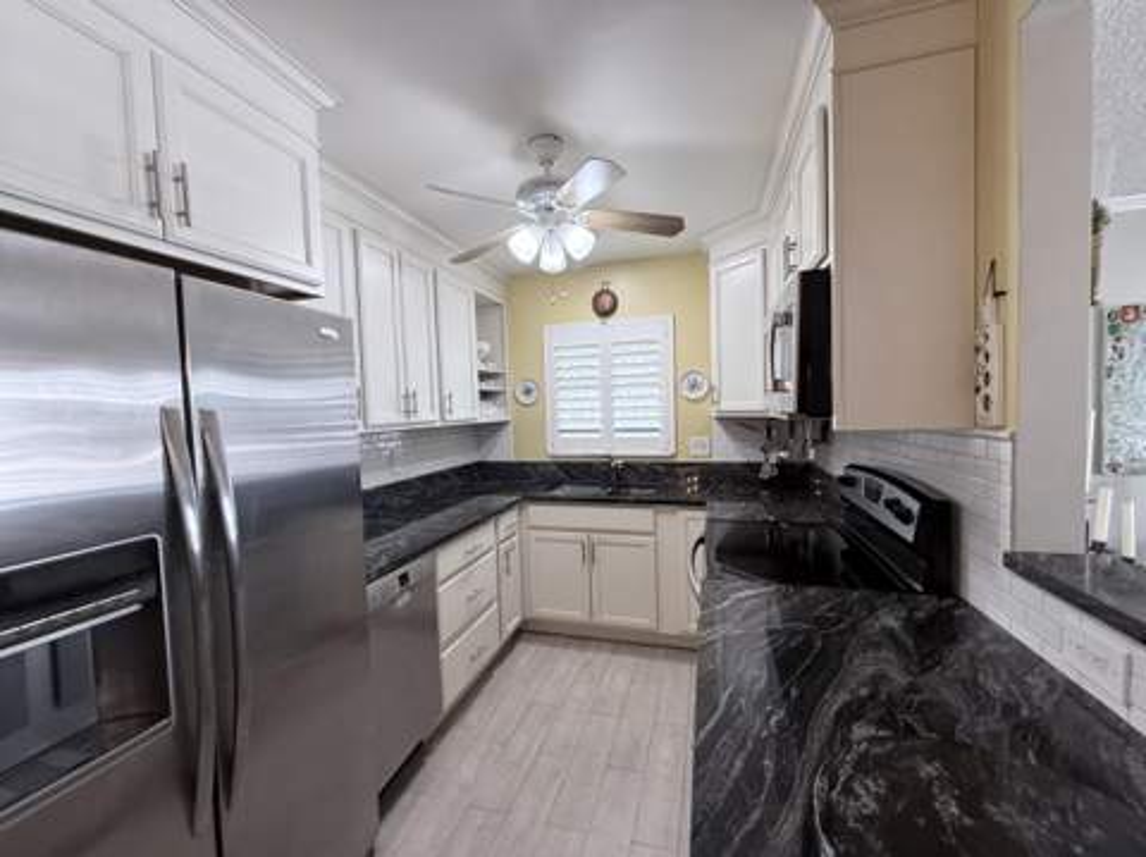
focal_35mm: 14
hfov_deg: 102.1
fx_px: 463
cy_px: 428
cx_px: 573
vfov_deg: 85.6
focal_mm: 2.22
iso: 200
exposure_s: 1/120
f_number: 2.2
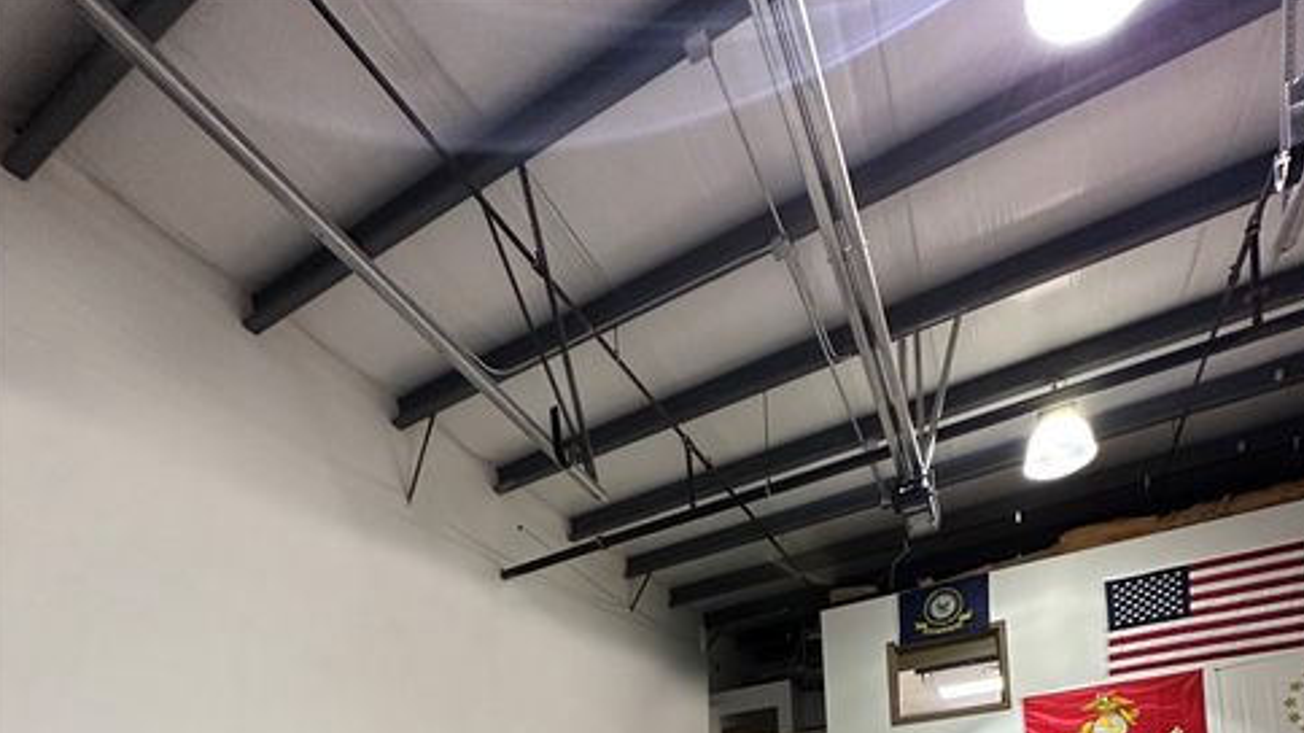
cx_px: 660
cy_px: 885
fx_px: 726
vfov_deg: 38.8
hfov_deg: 83.9
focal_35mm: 21
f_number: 2.2
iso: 320
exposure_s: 1/59
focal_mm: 2.22
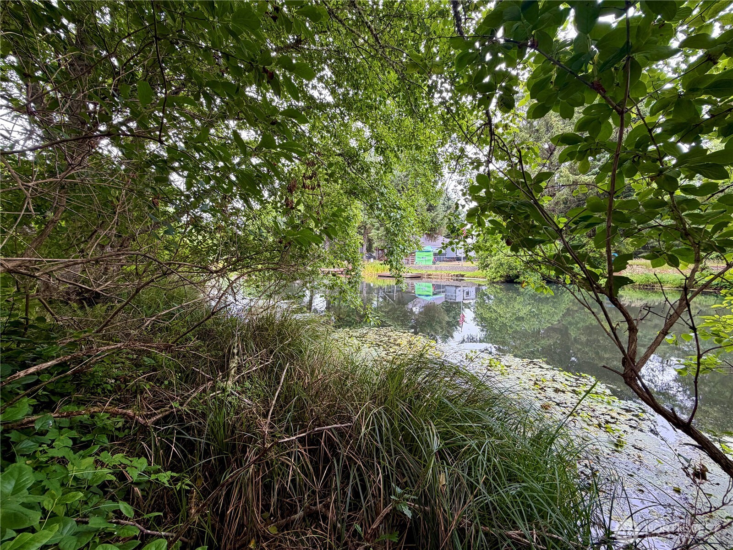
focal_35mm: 14
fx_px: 296
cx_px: 366
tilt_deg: -2.8
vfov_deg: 85.7
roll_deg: +0.1
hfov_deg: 102.1
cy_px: 275
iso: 64
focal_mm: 2.22
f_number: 2.2
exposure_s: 1/121
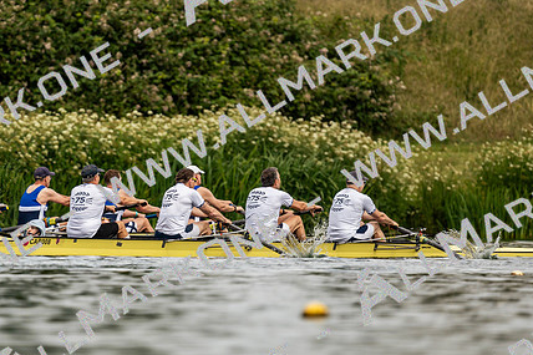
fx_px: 12032
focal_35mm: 813
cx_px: 250
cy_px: 209
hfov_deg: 2.5
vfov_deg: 1.7
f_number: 6.3
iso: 250
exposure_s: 1/2000
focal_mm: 600
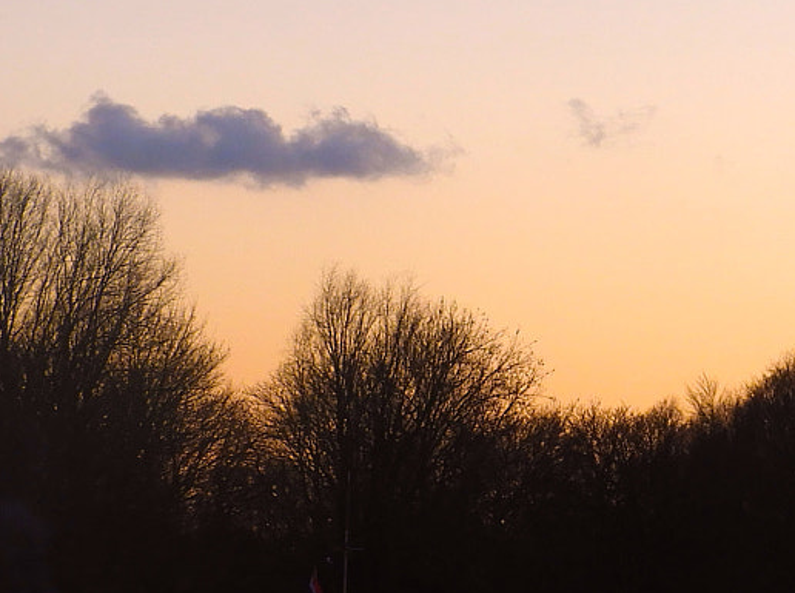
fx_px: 5685
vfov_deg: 6.0
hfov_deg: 7.9
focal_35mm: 248
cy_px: 377
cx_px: 863
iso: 100
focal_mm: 14.3
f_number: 4.5
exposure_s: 1/60
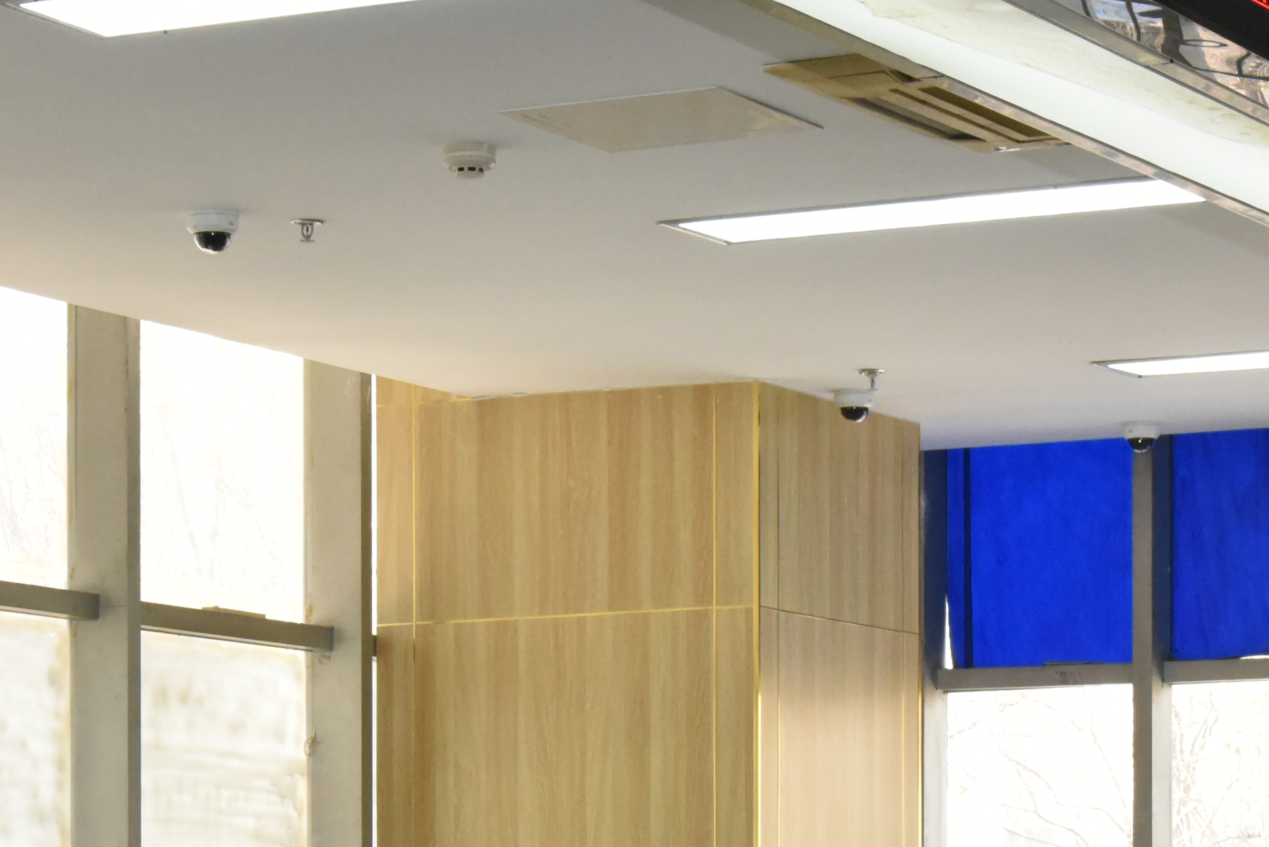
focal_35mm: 130
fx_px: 4584
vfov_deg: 10.4
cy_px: 1039
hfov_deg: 15.7
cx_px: 437
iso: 4000
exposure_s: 1/125
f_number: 14
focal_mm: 48
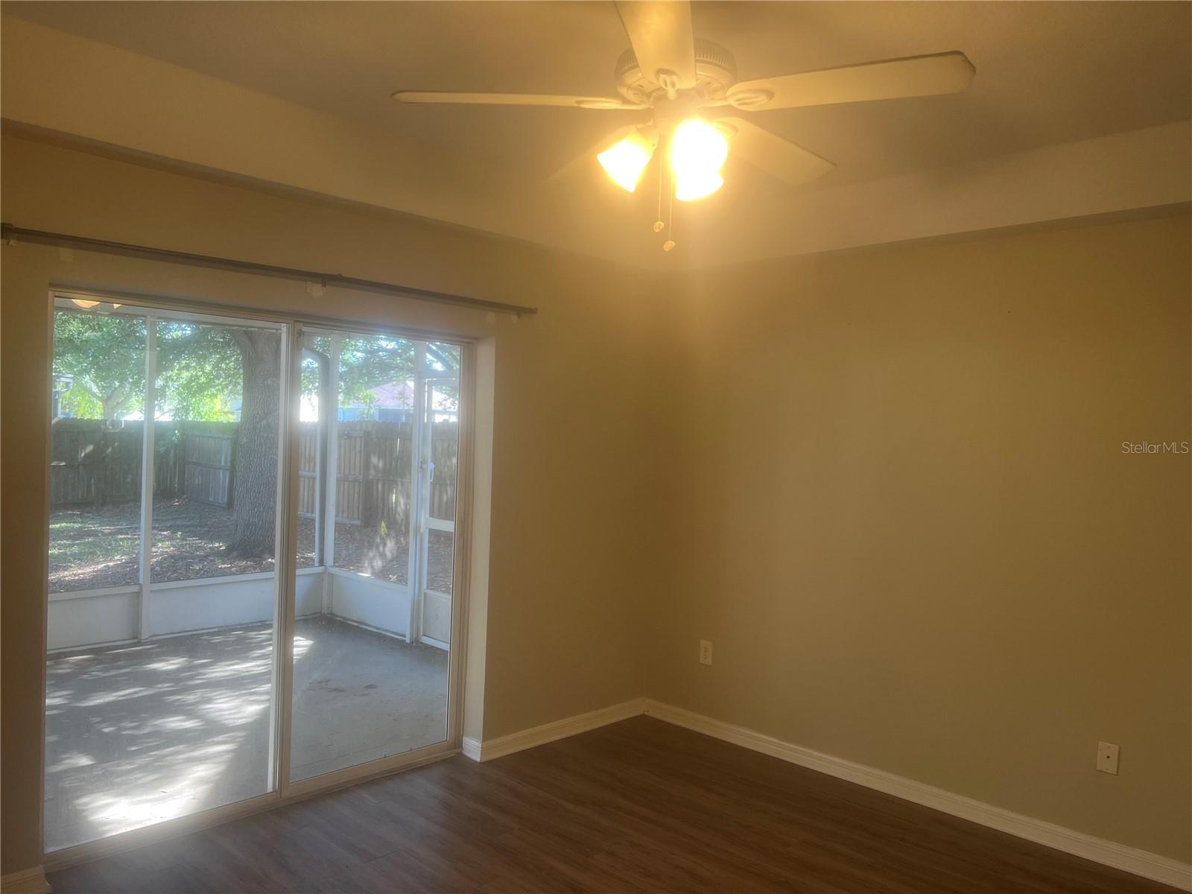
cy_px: 447
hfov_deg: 67.3
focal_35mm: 26
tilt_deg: -0.9
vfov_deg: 53.1
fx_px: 895
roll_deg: -1.2
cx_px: 596
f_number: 1.5
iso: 80
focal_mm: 5.7
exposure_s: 1/60
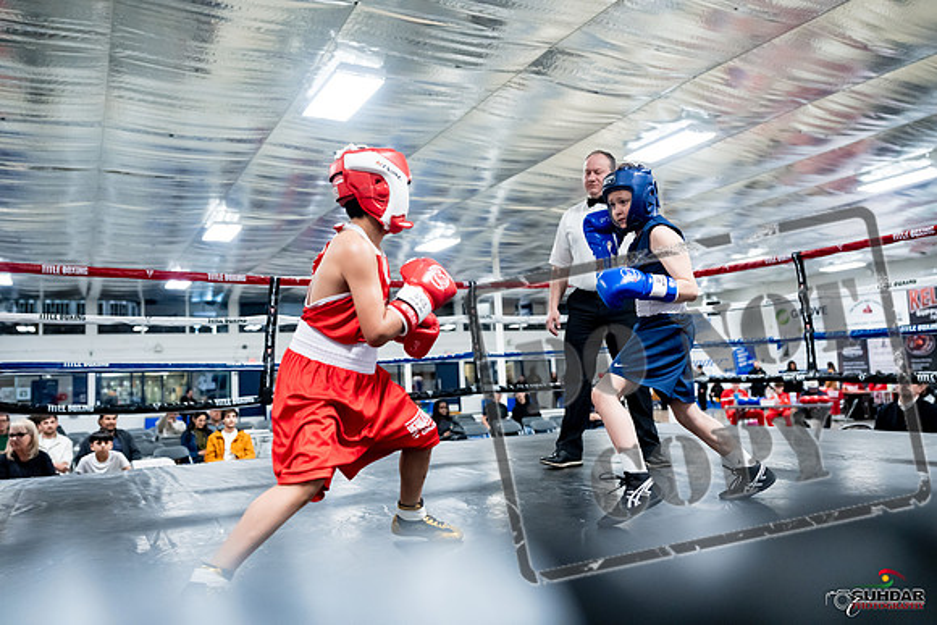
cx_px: 468
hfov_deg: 65.5
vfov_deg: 46.4
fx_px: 729
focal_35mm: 28
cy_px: 312
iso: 4000
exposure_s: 1/800
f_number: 2.2
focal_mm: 28
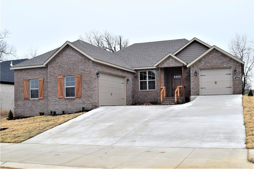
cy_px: 84
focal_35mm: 33
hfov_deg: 57.2
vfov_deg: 39.9
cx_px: 127
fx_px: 233
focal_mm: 22
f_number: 8
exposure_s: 1/200
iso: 400
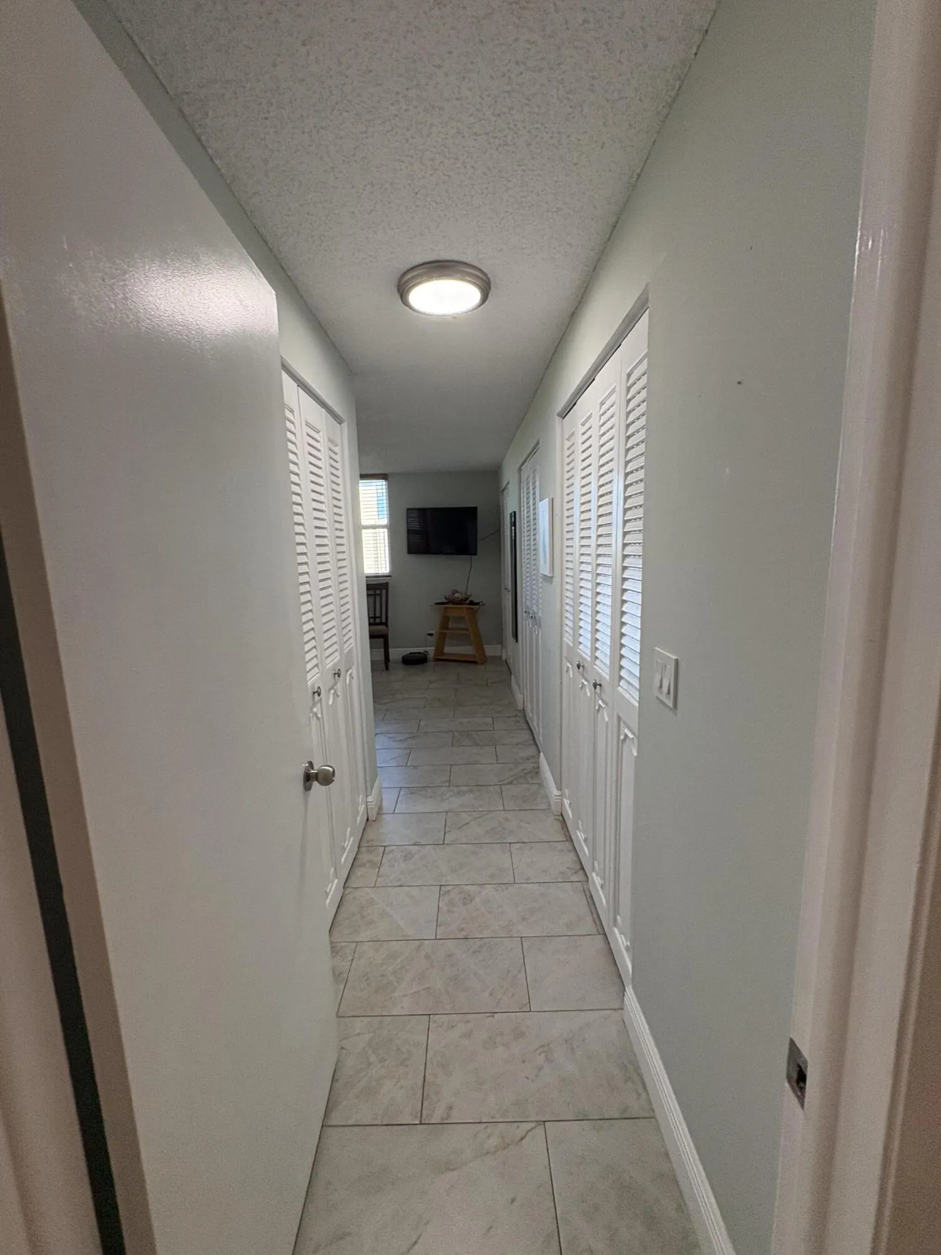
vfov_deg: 102.1
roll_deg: +2.5
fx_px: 507
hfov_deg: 85.7
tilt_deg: -13.0
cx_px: 470
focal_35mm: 14
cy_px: 628
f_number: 2.2
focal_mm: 2.22
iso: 125
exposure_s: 1/120
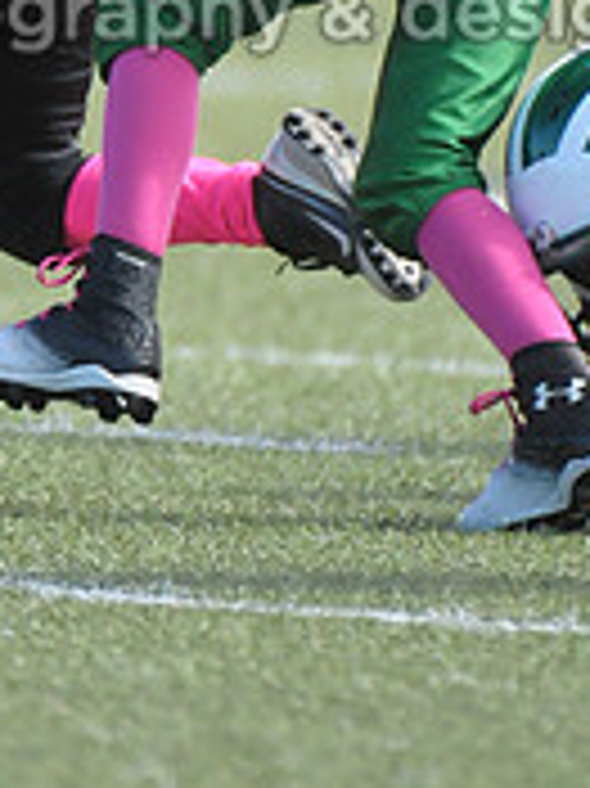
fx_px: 43482
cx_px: 336
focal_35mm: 1911
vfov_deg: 1.0
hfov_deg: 0.8
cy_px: -203
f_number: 4
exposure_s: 1/3200
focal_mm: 400
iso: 1600
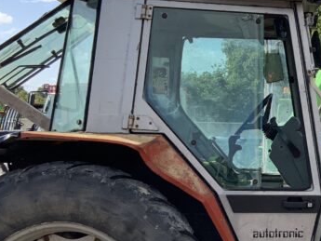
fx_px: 798
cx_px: 346
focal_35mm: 86
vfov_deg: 17.1
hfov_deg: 21.7
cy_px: 176
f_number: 1.8
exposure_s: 1/1121
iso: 16
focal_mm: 3
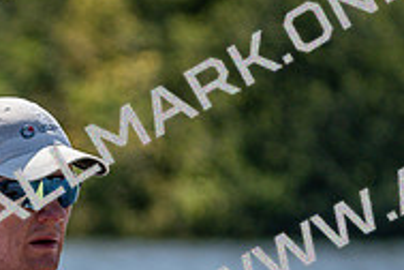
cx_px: 38
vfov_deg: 2.0
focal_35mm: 692
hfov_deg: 3.0
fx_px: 7765
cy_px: 350
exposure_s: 1/2000
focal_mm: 225
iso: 250
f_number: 5.6
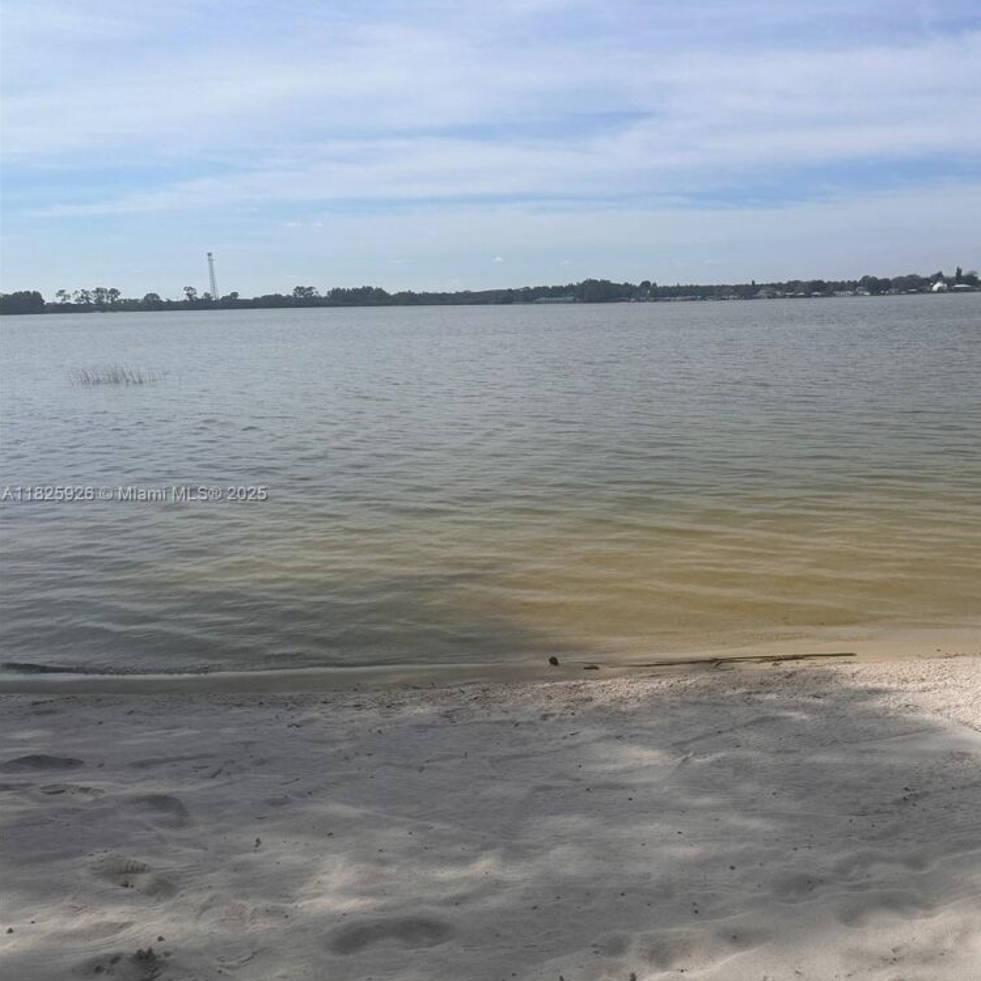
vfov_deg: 55.6
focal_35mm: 29
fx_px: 930
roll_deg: +2.0
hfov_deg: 54.3
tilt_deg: -10.0
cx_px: 669
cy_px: 495
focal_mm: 6.86
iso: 80
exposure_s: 1/9709
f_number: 1.78
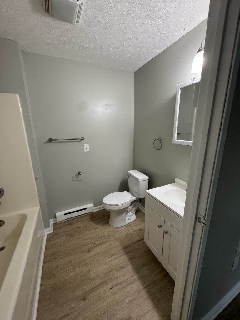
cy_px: 160
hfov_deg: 85.7
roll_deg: +0.6
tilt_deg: -14.4
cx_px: 120
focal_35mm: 14
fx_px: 129
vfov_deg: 102.1
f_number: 2.2
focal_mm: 2.22
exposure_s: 1/60
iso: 160
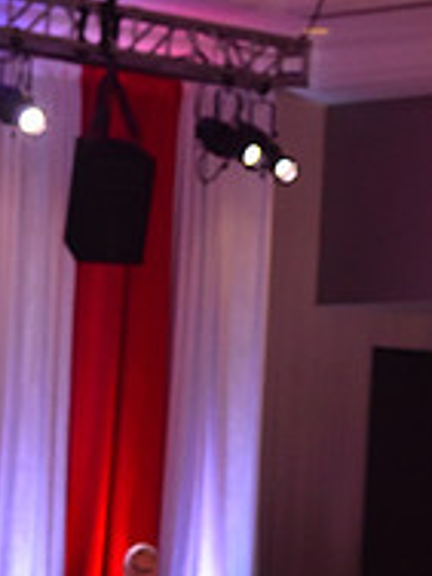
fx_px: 3694
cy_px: 830
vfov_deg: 8.7
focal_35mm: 222
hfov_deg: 6.7
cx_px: 210
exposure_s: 1/320
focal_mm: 75
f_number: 5.6
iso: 2500
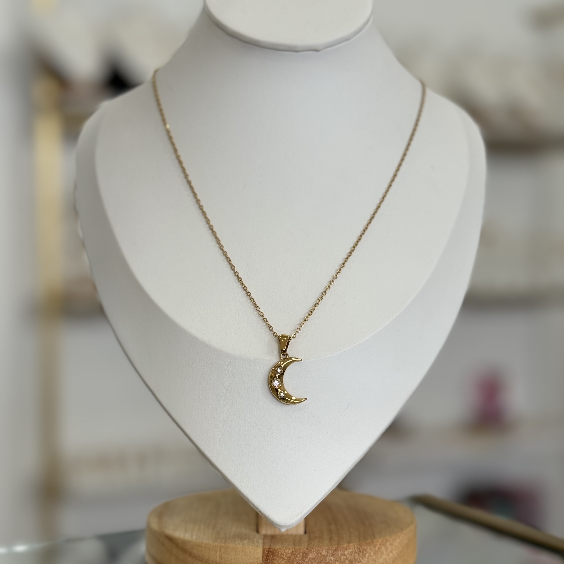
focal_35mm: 57
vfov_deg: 30.0
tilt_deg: -3.2
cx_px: 281
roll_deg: +0.2
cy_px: 318
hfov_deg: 30.0
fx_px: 1051
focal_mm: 6.76
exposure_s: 1/121
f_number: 1.78
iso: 64
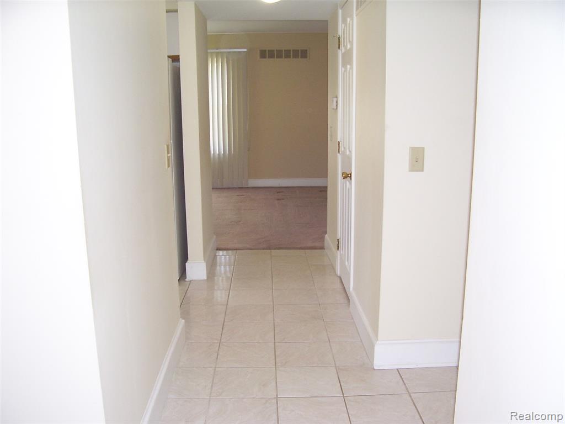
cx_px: 282
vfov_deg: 41.8
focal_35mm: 34
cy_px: 212
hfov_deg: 54.0
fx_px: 555
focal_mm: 5.6
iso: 125
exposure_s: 1/60
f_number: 2.7
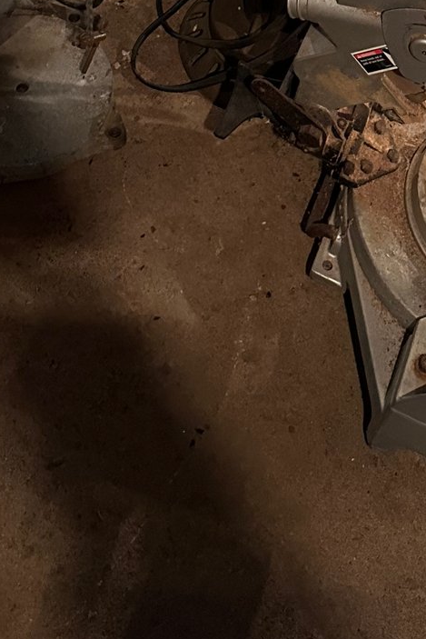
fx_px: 1260
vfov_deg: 23.8
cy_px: -265
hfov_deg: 19.2
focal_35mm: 71
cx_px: 236
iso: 1000
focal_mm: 6.86
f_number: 1.78
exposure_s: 1/30
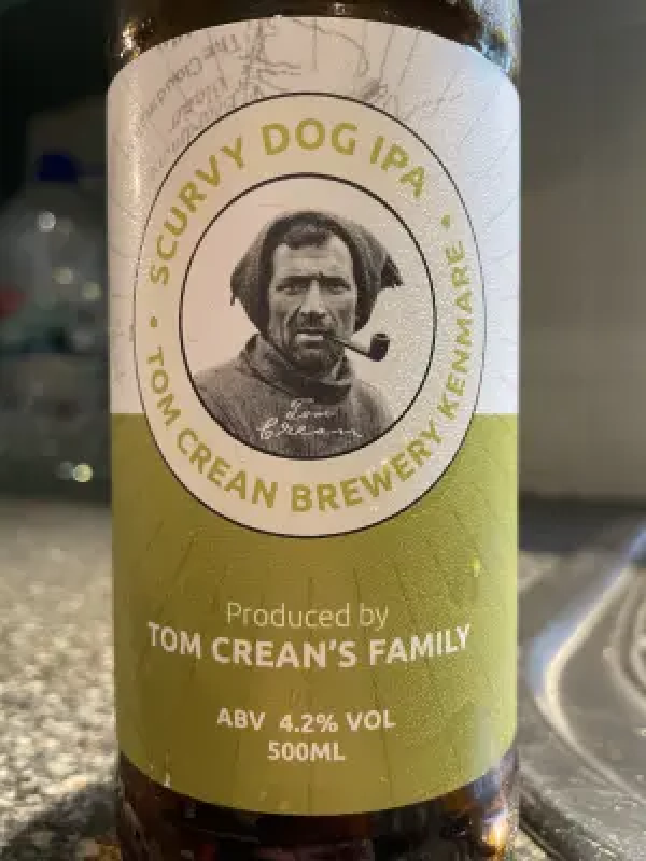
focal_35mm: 26
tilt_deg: -2.7
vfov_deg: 67.3
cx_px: 323
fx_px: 647
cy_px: 430
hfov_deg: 53.1
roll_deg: +0.4
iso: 400
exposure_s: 1/50
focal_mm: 4.2
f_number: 1.6
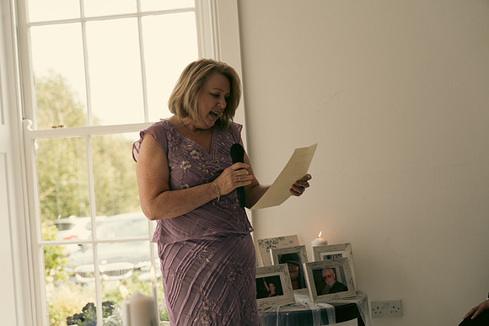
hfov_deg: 28.8
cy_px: 163
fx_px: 951
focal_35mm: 70
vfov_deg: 19.5
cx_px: 244
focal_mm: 70
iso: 125
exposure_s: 1/160
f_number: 3.5
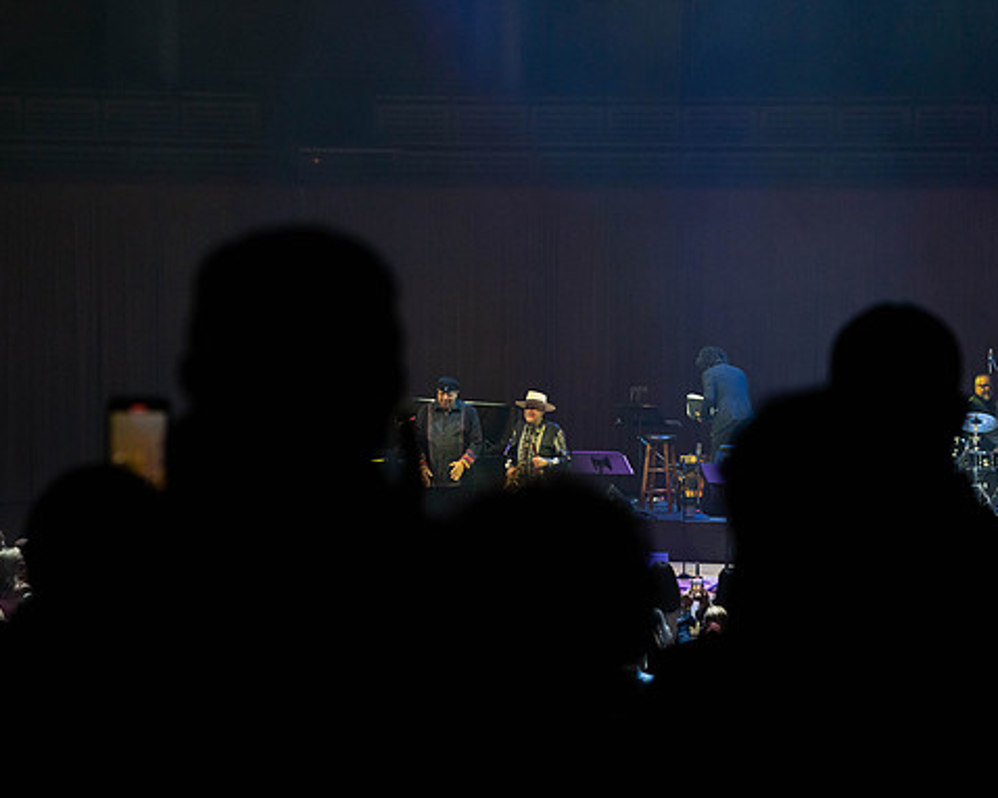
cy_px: 400
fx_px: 3366
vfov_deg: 13.5
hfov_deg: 16.9
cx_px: 480
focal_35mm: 114
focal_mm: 100
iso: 2500
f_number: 5.6
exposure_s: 1/250
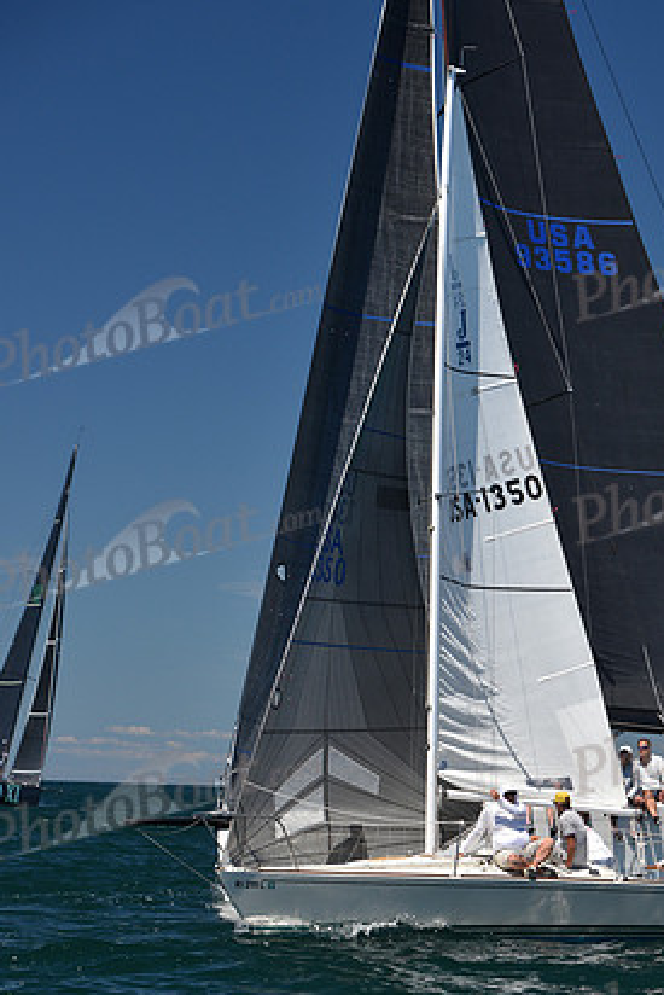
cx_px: 448
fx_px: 3814
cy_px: 642
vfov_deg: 14.8
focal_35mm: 138
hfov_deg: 9.9
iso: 250
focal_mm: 98
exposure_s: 1/800
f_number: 5.6
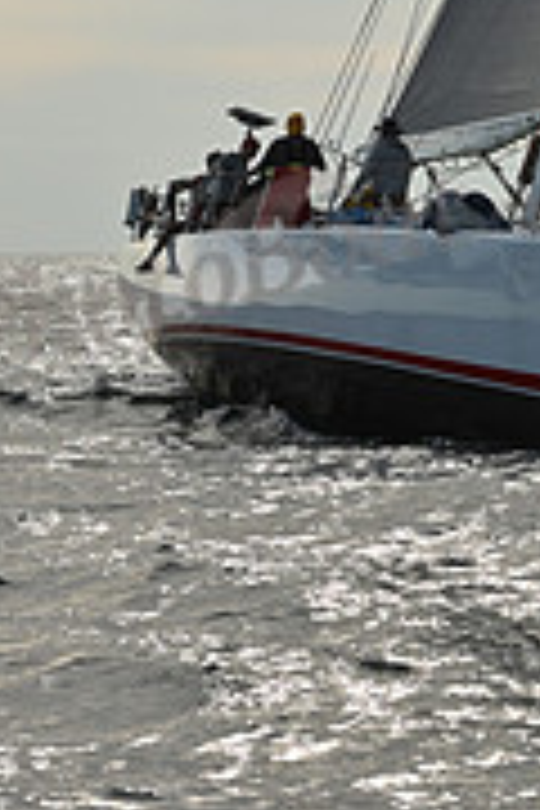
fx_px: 5085
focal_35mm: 226
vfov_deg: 8.8
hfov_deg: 6.0
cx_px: 821
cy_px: -490
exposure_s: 1/1250
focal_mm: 70
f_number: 10
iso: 320
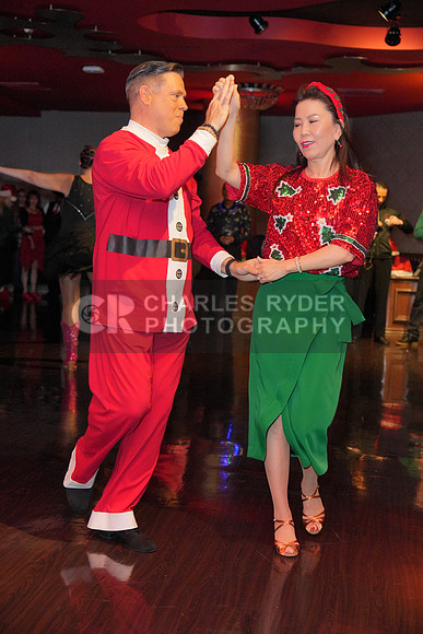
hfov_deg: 24.6
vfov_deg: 36.2
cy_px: 317
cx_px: 212
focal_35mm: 55
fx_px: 969
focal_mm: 55
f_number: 4
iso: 4000
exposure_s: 1/250
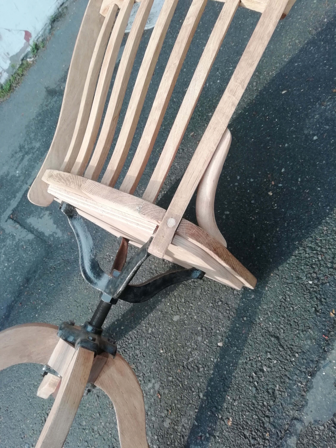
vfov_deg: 67.3
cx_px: 168
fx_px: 336
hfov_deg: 53.1
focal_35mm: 26
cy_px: 224
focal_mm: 3.46
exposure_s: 1/191
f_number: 2.2
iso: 50
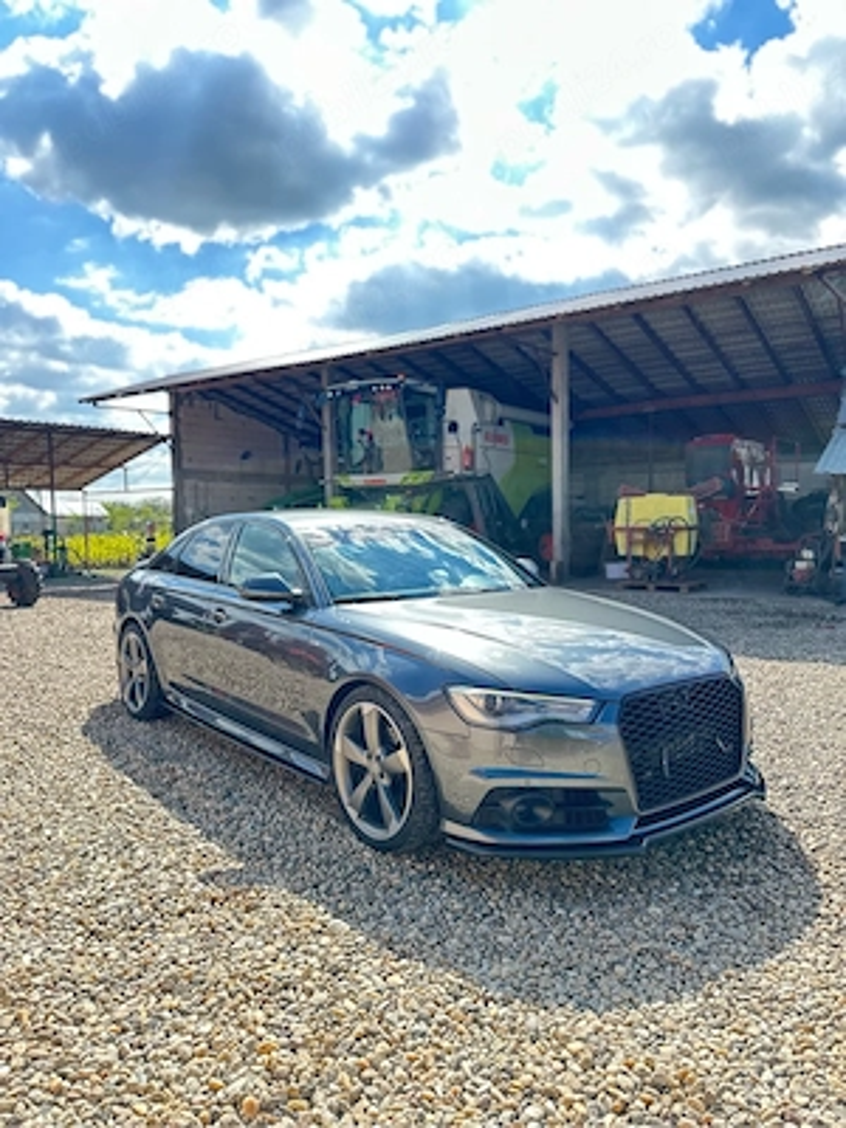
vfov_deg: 71.6
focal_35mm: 24
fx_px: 782
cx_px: 423
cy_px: 564
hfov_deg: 56.8
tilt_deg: -2.6
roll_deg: +0.5
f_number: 1.78
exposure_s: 1/1157
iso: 80
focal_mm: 6.86
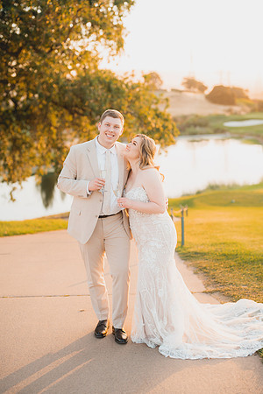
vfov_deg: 39.6
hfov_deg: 27.0
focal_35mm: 50
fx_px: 548
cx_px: 132
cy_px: 197
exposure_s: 1/250
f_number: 1.8
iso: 125
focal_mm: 50
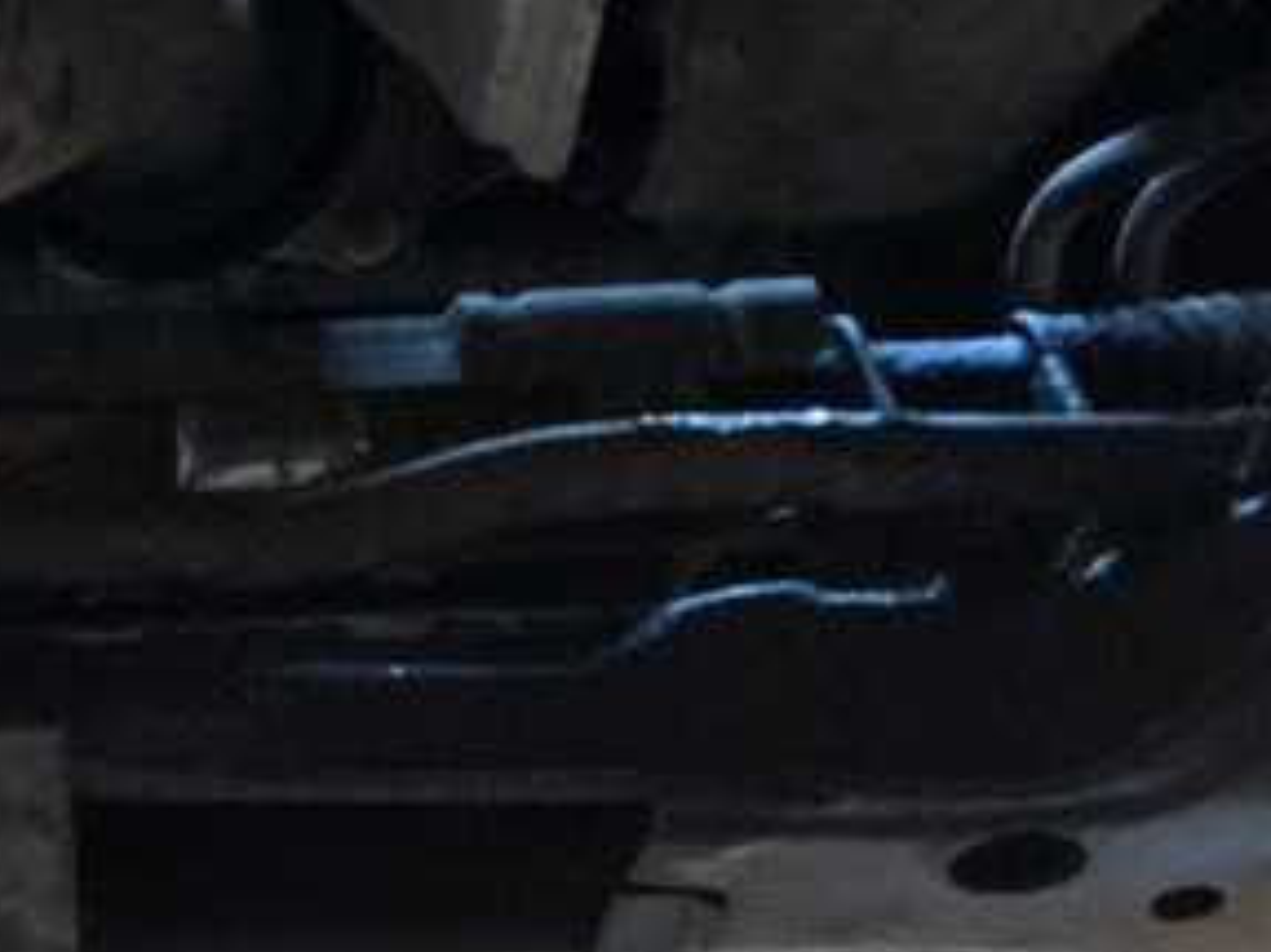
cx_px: -153
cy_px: 1200
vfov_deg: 13.7
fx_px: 3817
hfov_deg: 18.2
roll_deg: +0.0
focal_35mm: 104
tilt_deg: +24.3
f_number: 1.8
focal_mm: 3.99
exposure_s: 1/25
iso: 400
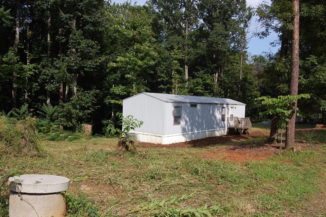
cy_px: 109
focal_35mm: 28
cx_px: 167
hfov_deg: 65.5
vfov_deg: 46.3
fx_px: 253
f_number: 10
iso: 200
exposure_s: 1/250
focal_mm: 18
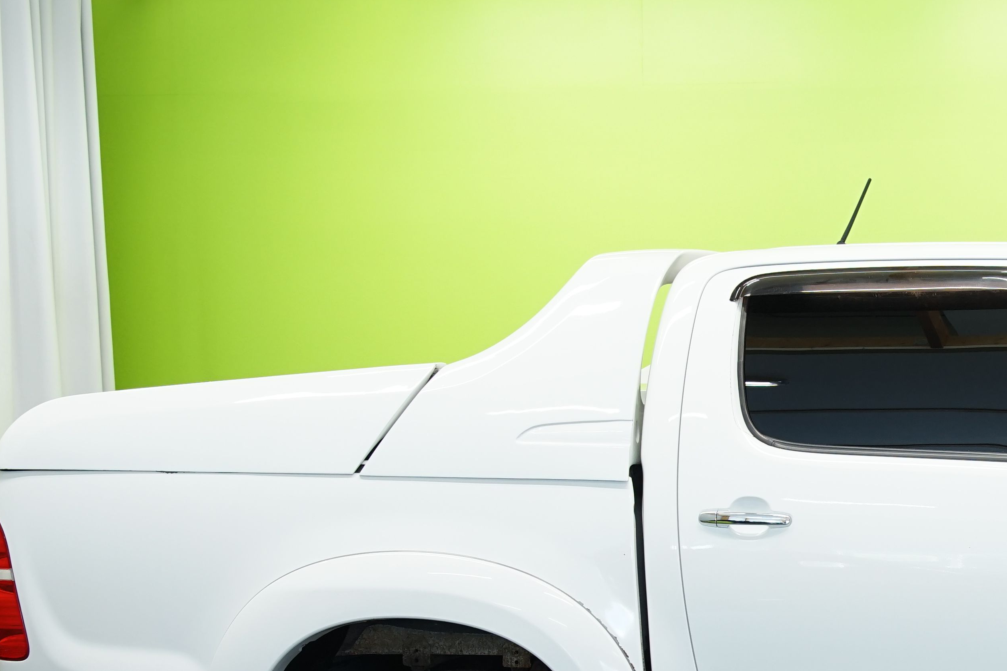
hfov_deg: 23.8
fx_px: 2265
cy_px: 618
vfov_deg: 16.6
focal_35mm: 81
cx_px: 1044
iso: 500
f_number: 5.6
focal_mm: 34
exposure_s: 1/20
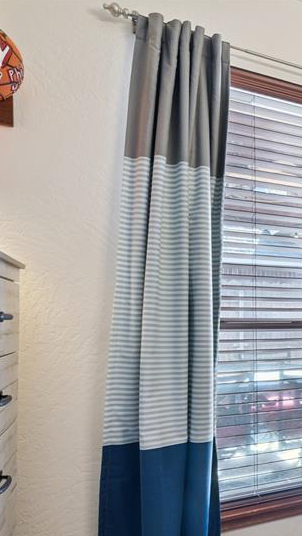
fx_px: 455
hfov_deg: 27.5
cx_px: 434
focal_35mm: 32
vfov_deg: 60.2
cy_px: 337
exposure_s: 1/5
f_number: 7.1
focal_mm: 16
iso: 200
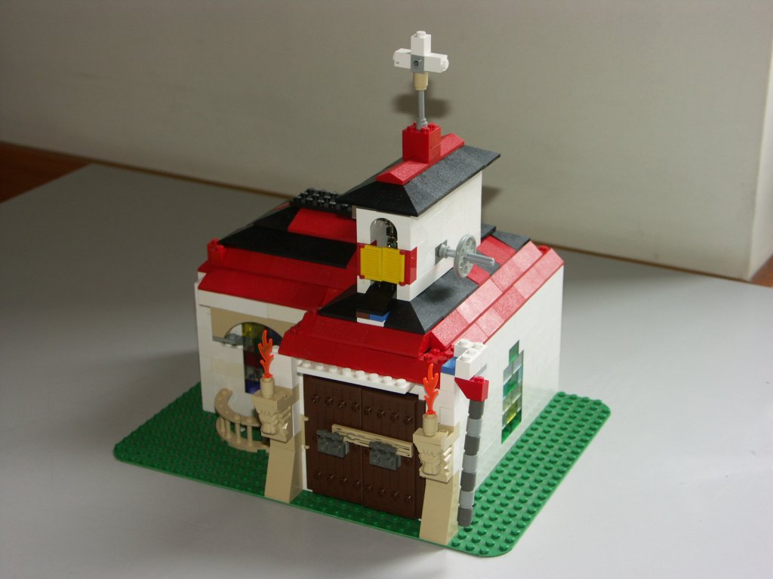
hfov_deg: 29.0
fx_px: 1496
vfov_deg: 21.9
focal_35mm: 67
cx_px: 386
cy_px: 290
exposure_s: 1/60
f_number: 3.2
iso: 100
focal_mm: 17.07
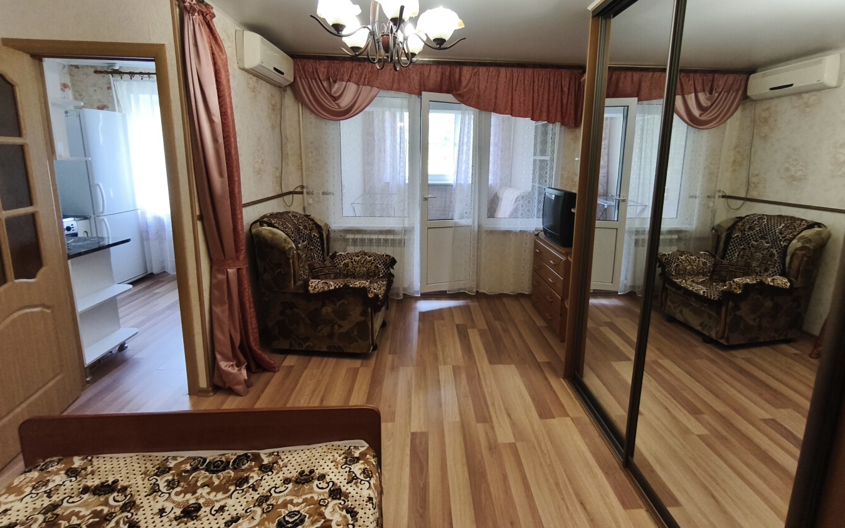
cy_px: 221
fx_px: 392
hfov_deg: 94.2
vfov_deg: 67.6
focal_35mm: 17
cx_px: 449
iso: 160
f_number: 2.2
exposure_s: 1/33.3
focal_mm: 1.91
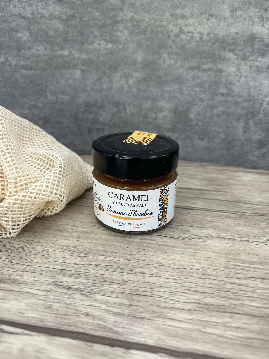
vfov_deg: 67.3
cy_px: 180
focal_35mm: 26
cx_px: 134
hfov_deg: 53.1
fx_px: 269
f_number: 1.5
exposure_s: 1/407
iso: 50
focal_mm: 5.7
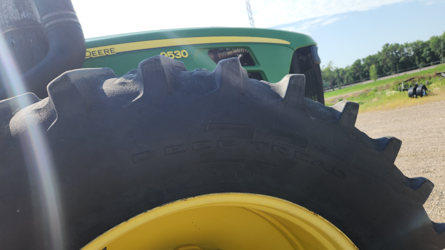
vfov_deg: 43.7
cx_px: 218
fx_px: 307
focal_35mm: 26
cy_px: 168
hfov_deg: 71.9
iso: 20
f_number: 1.8
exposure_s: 1/981
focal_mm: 5.4
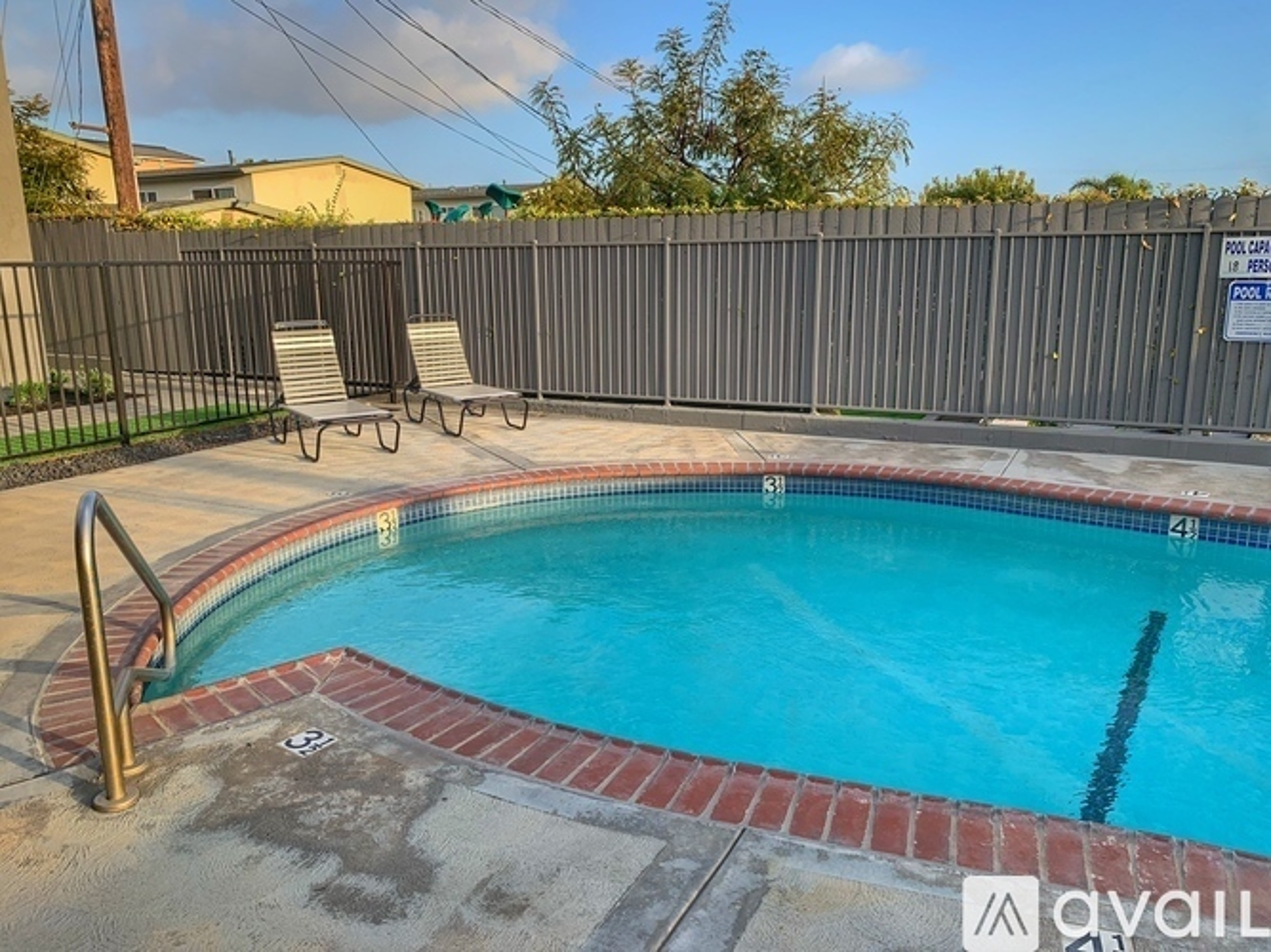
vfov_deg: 53.0
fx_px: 954
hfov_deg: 67.3
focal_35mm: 26
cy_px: 476
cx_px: 636
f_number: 1.8
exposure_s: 1/647
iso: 25
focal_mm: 4.25
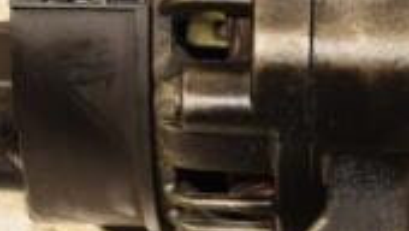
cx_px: 308
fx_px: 2104
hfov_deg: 11.1
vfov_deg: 6.3
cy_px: 14
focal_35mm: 194
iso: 800
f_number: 5.6
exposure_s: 1/200
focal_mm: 35
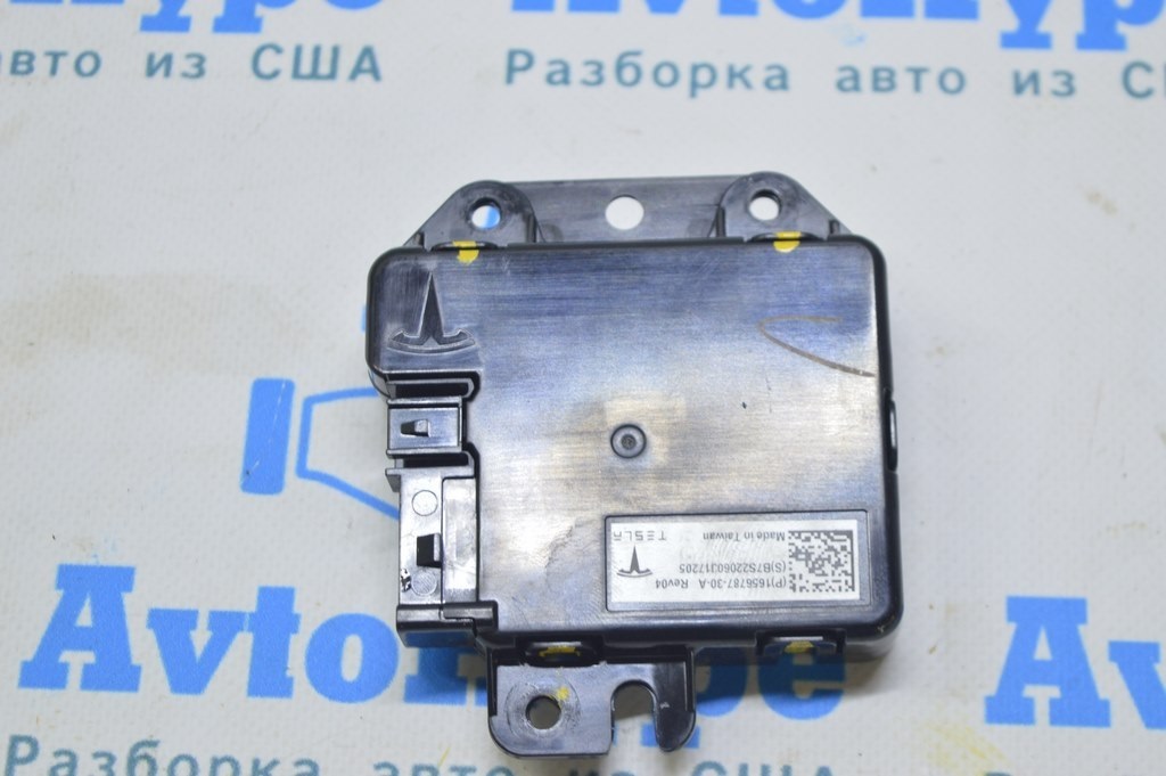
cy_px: 388
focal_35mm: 78
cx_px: 583
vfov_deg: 17.5
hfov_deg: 26.0
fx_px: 2524
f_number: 5.6
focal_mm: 52
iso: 400
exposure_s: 1/20
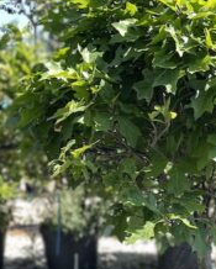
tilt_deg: -4.6
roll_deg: -1.3
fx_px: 494
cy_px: 180
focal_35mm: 62
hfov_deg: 23.8
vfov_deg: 30.2
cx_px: 205
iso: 50
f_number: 1.6
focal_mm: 4.2
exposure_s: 1/1147
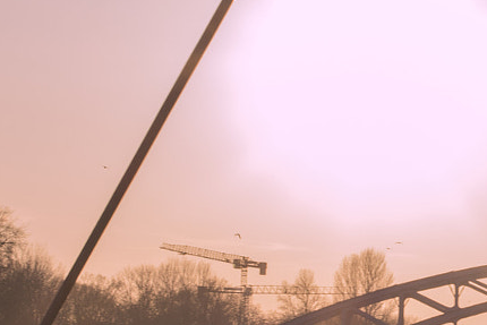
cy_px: 232
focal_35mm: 186
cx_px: 539
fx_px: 2517
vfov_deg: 7.4
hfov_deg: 10.9
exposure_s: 1/100
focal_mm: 50
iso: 200
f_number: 16
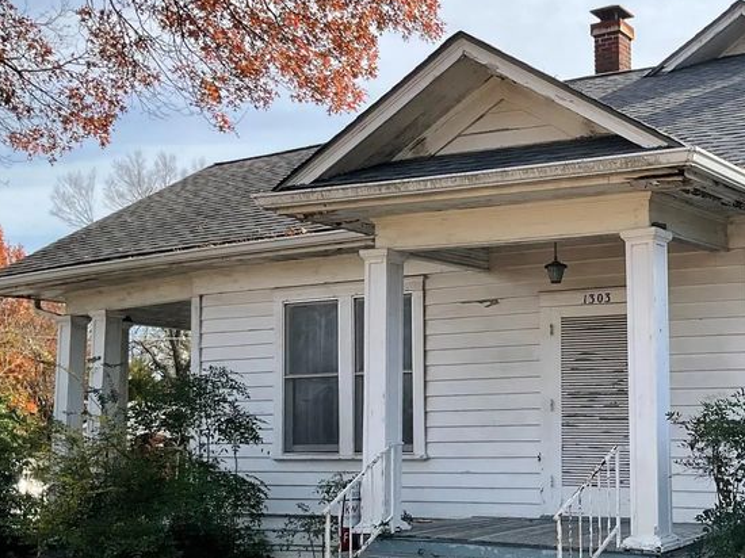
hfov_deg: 34.2
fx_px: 1162
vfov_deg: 26.8
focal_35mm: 54
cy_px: 394
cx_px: 619
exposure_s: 1/739
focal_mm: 3
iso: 25
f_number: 1.8
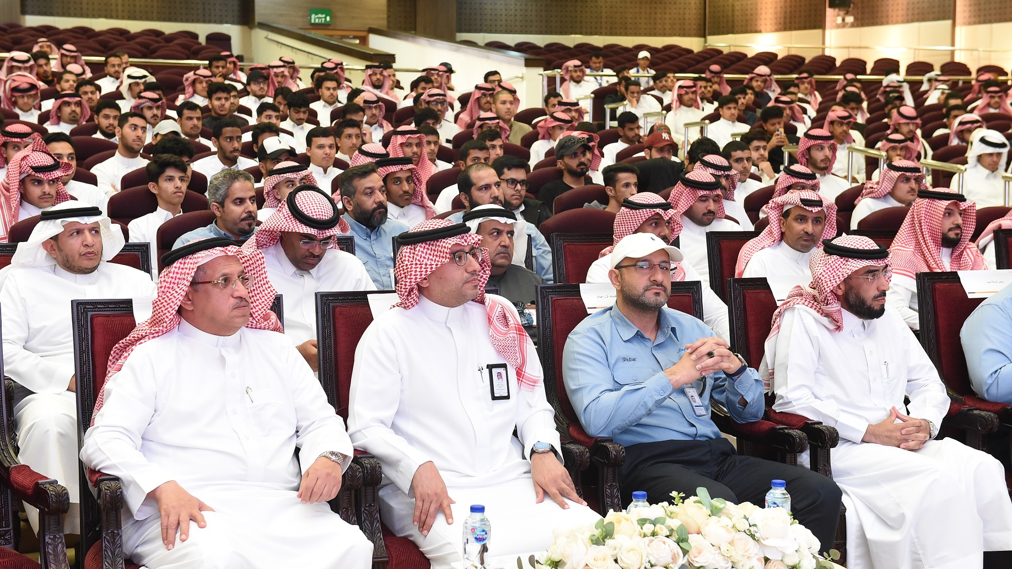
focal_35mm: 59
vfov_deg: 20.4
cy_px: 300
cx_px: 508
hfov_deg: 35.5
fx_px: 1583
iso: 5000
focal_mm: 56
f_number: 6.3
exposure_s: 1/60
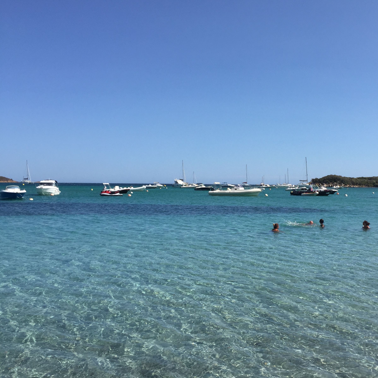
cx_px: 255
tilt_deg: -0.2
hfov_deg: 46.4
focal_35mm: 35
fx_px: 432
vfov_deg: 47.2
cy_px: 188
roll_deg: -1.3
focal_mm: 4.15
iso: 32
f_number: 2.2
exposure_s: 1/3049
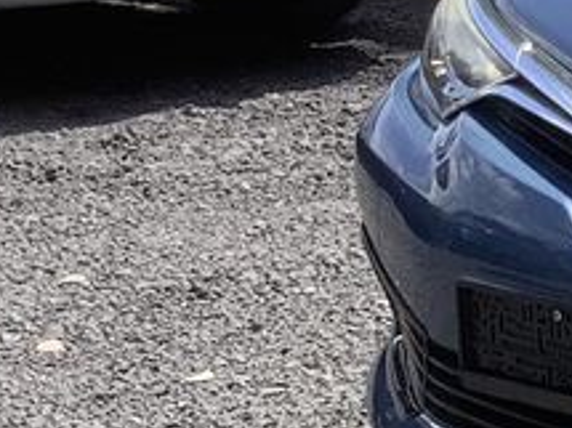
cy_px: 274
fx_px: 2857
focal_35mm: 173
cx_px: 1346
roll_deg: -2.6
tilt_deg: -13.0
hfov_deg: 10.1
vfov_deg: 8.6
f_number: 2.4
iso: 25
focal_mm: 3.3
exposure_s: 1/566
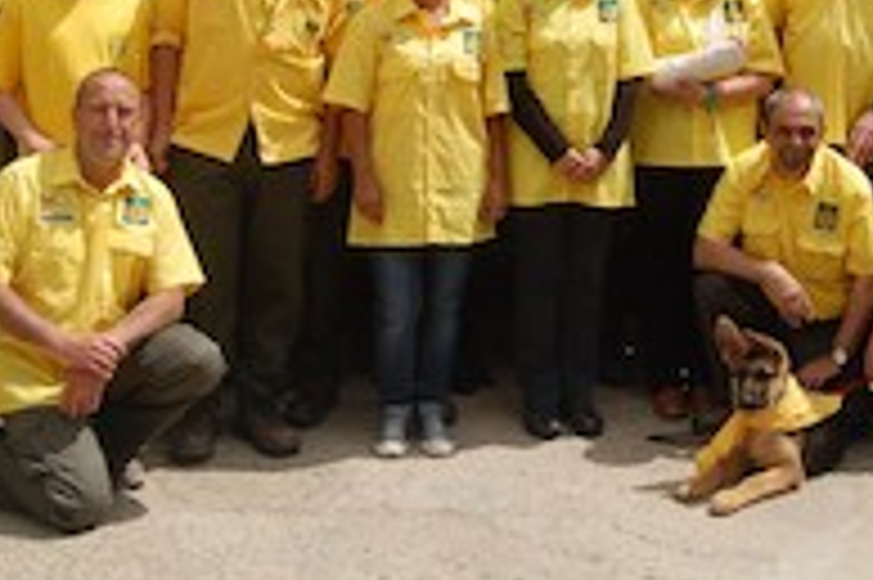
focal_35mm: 68
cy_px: 29
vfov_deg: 19.5
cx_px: 580
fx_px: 1648
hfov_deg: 29.5
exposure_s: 1/400
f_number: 10
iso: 200
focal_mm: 22
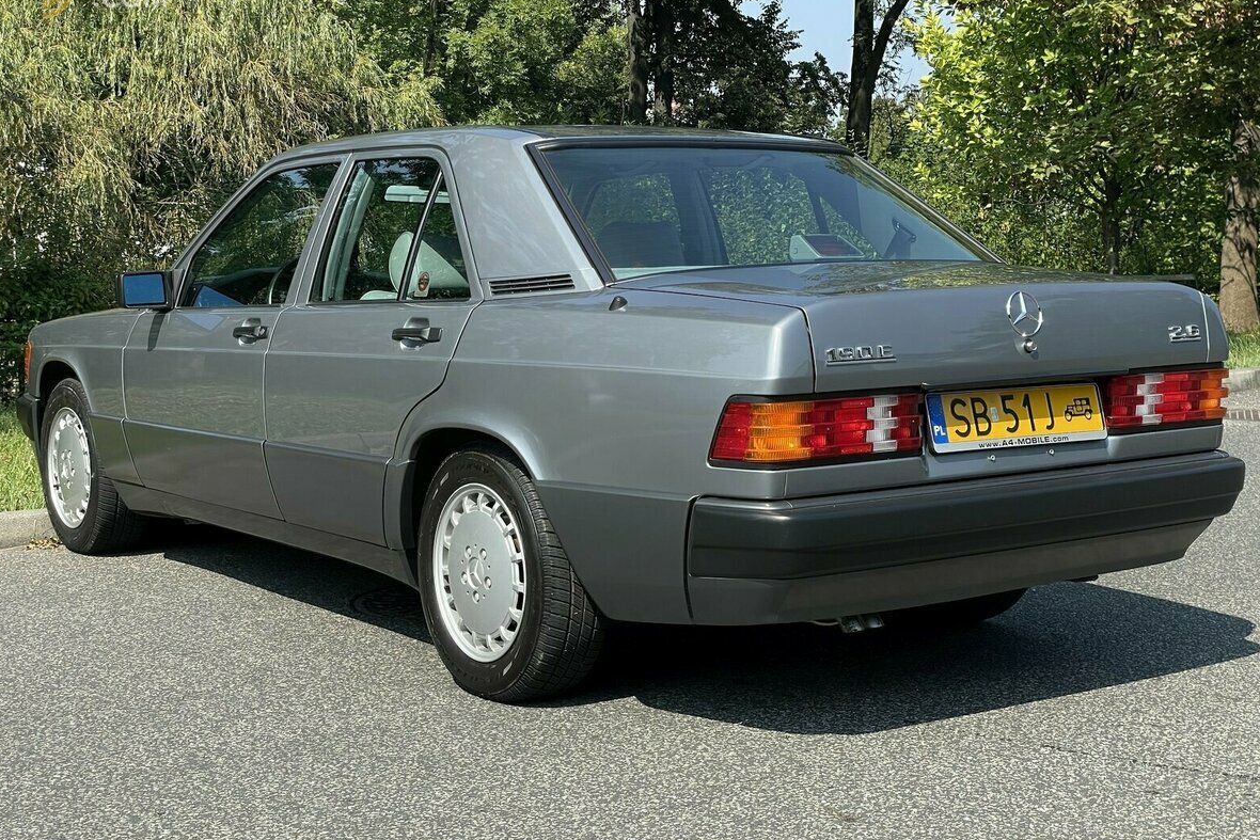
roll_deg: -0.5
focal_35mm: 55
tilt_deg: -6.5
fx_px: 1925
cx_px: 636
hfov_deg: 36.2
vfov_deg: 24.6
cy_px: 425
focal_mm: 6
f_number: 2
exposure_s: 1/999
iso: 25
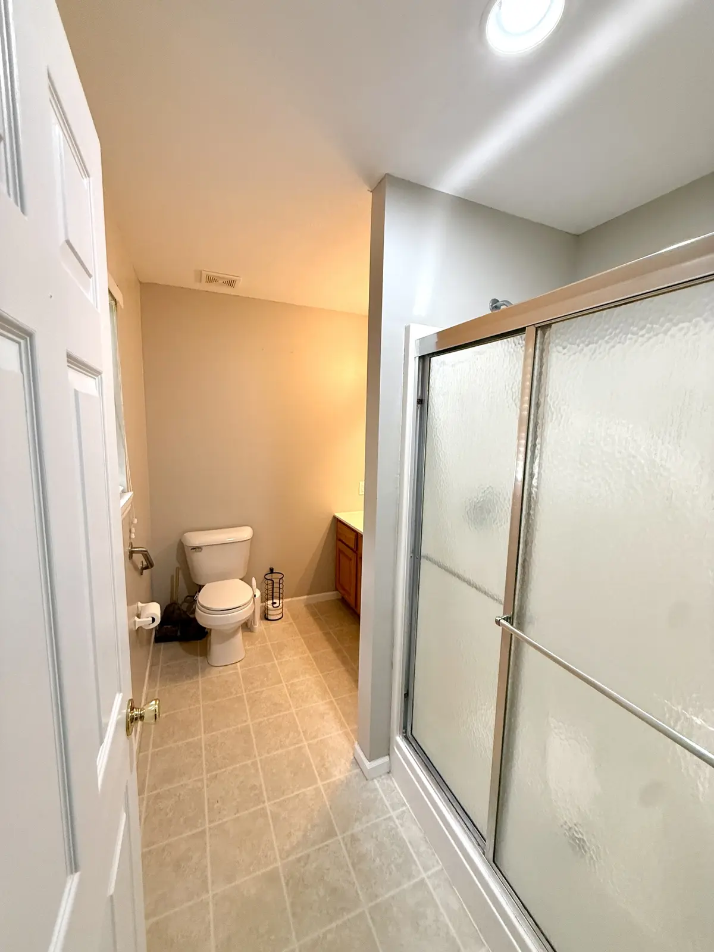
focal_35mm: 14
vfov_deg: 102.1
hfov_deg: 85.7
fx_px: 385
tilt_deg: -7.5
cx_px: 357
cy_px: 476
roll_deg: -1.7
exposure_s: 1/120
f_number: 2.2
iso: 320
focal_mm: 2.22
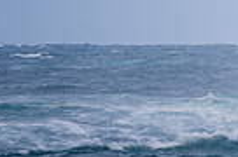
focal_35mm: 1673
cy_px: 11
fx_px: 11035
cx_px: 611
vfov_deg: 0.8
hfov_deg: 1.2
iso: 31
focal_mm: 320
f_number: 14
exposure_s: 1/20
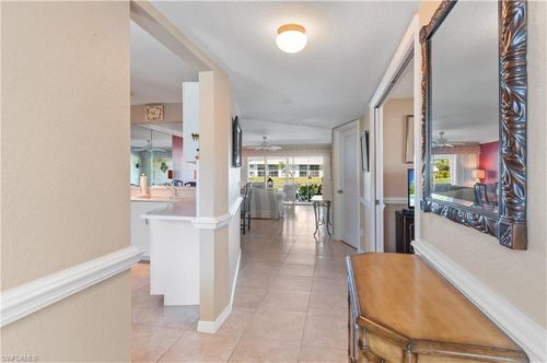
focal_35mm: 18
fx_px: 273
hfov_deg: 90.1
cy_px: 182
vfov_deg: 67.2
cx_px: 274
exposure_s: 1/2
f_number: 8
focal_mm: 12
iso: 200
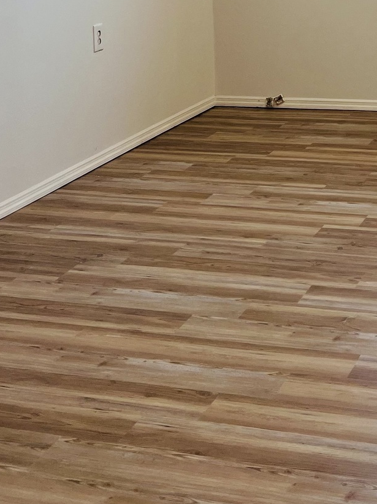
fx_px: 1061
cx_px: 379
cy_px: -107
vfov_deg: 24.1
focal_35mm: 73
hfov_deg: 19.6
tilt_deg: -1.1
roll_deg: +2.1
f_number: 1.5
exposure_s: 1/164
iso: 50
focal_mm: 5.7
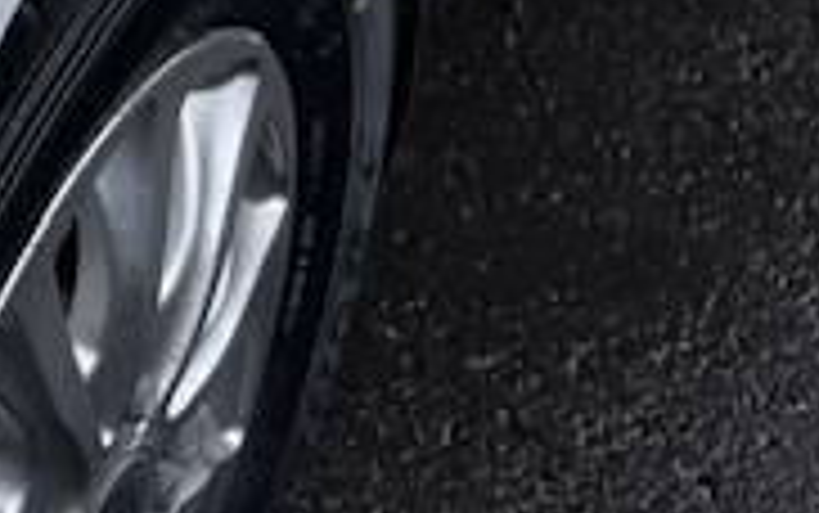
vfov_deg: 6.9
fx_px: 4154
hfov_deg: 9.1
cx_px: -1602
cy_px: -346
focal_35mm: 186
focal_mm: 5.1
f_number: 1.6
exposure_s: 1/1200
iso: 32
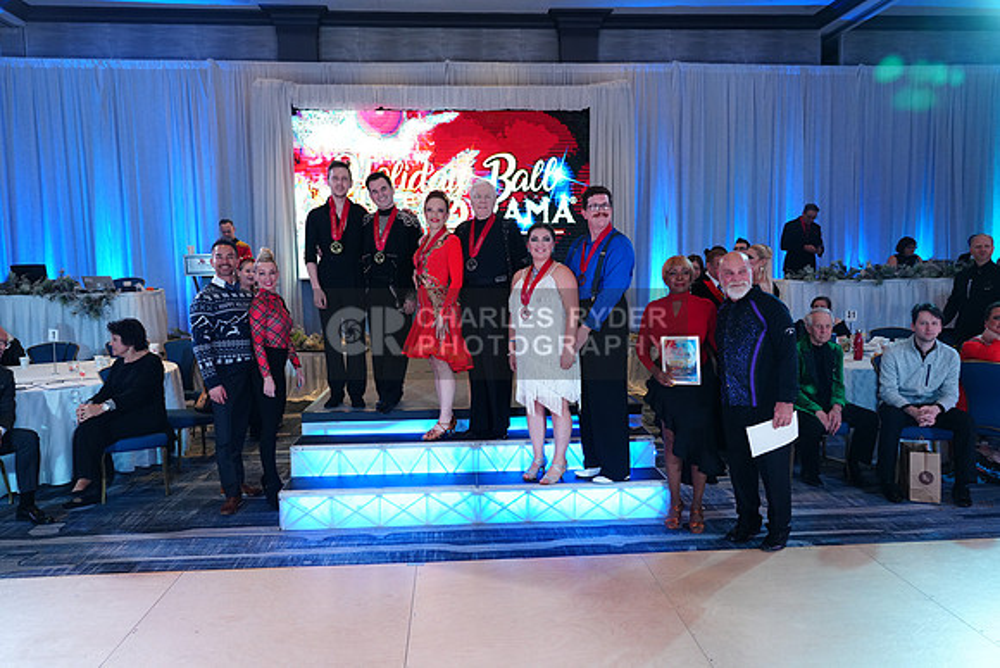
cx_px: 500
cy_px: 334
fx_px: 667
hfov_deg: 73.7
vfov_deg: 53.2
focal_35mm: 24
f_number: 4
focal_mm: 24
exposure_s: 1/250
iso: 2000
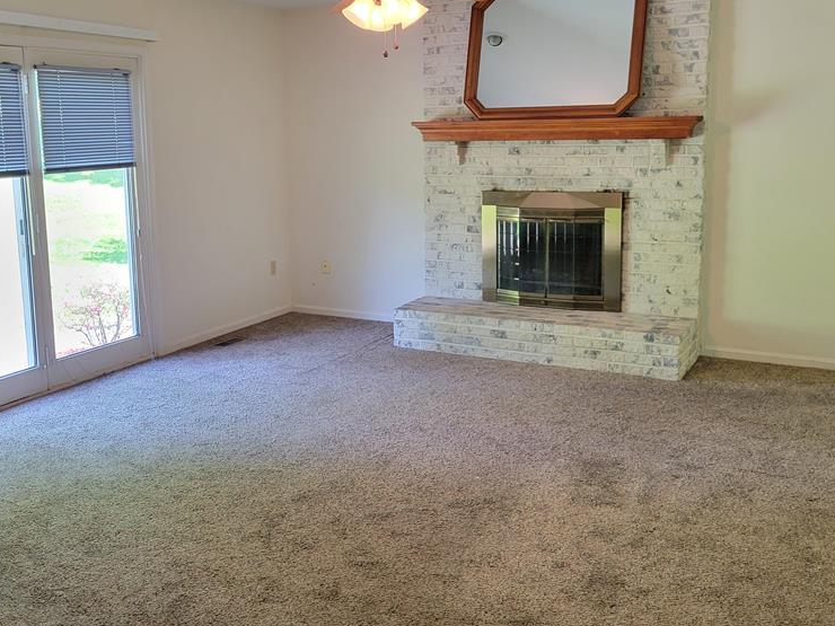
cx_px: 354
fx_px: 868
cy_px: 253
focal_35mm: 36
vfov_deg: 39.5
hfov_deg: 51.2
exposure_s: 1/40
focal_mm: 5.4
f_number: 1.8
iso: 160
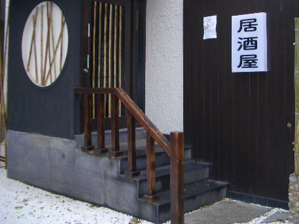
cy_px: 72
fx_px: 423
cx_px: 209
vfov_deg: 29.5
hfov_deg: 38.3
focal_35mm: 49
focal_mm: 5.8
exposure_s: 1/60
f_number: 2.6
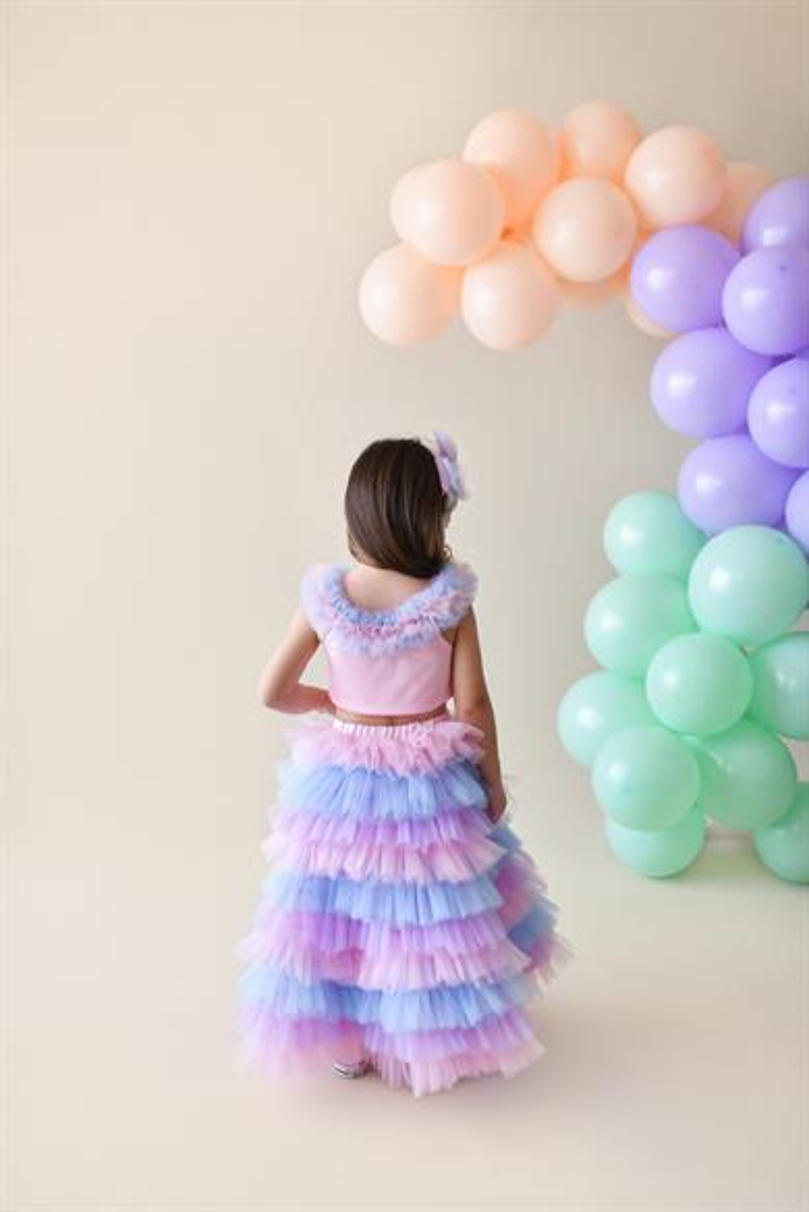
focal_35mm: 35
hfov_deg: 37.9
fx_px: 1178
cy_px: 606
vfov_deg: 54.4
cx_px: 404
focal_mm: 35
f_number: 2
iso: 200
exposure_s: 1/250
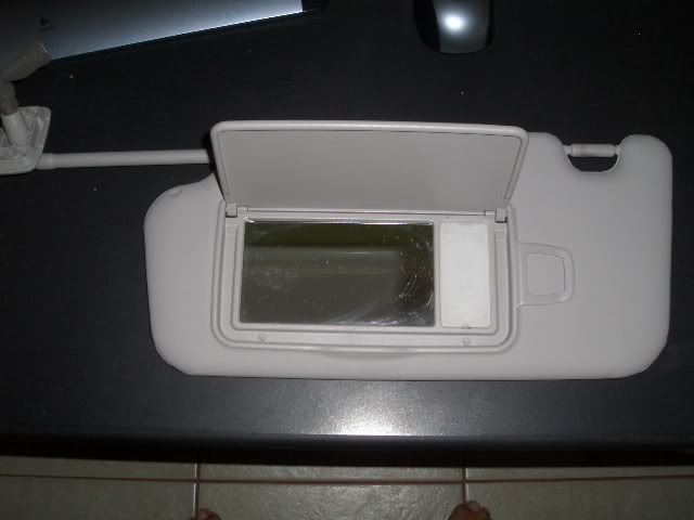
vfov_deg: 39.7
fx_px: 722
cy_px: 260
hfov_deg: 51.4
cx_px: 347
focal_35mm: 36
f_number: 4
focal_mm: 4.8
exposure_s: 1/40
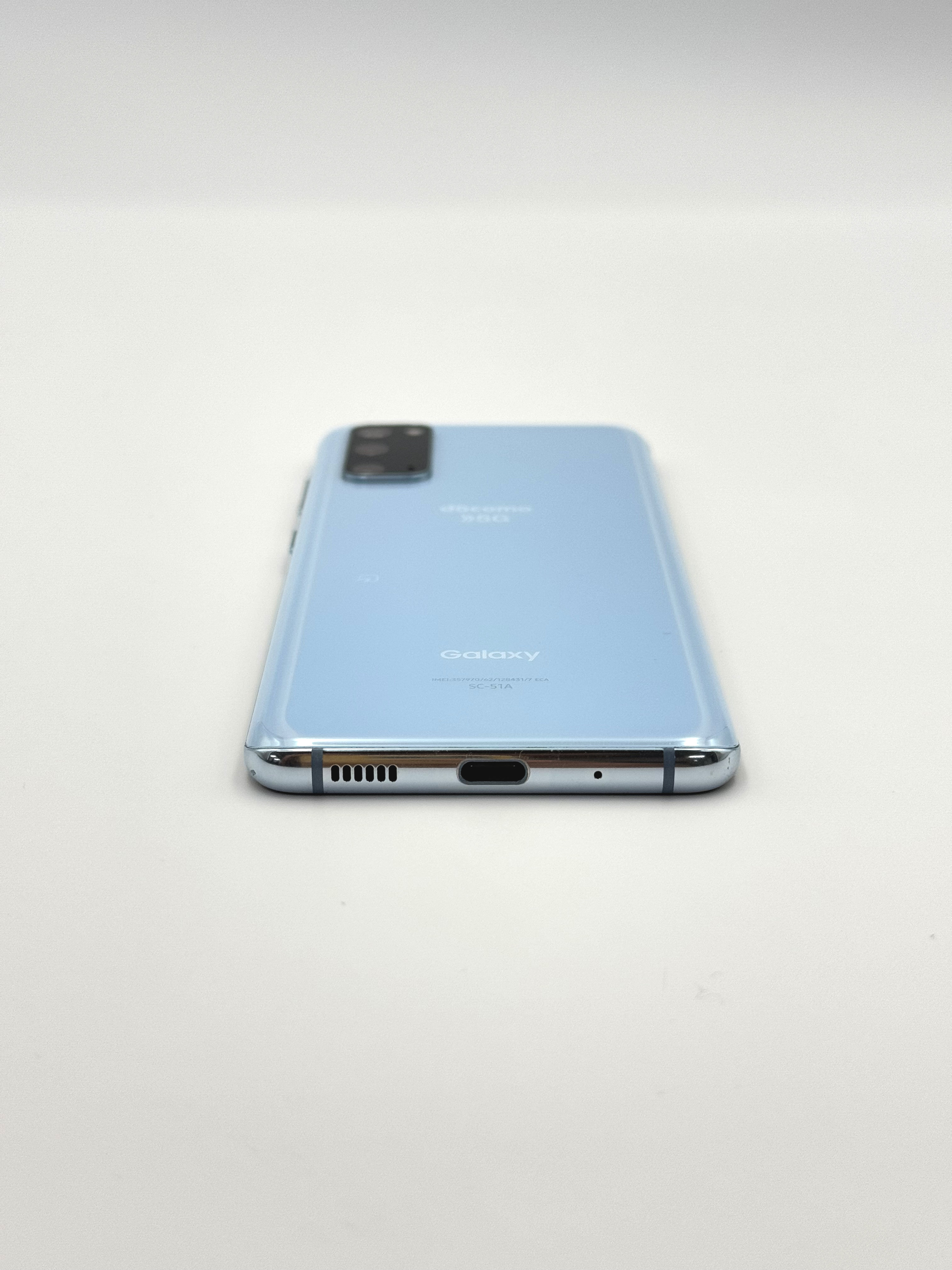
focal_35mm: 48
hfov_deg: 30.3
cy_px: 635
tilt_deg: -23.8
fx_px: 1760
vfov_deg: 39.7
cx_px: 476
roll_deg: -0.9
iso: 64
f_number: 1.78
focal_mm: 6.76
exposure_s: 1/507
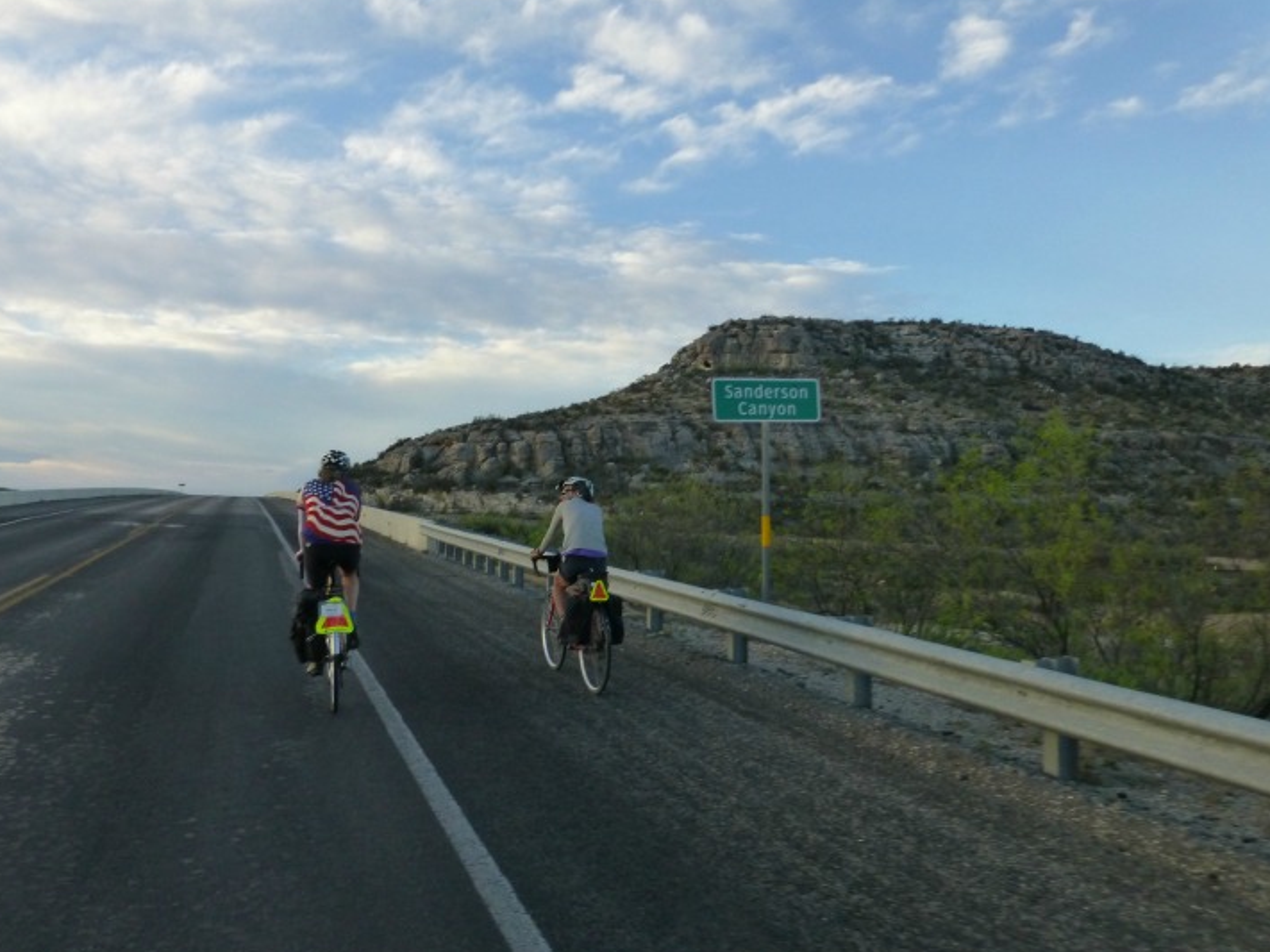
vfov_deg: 51.3
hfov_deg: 65.2
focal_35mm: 27
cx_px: 588
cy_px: 484
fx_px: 990
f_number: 4
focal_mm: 4.3
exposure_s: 1/250
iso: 250
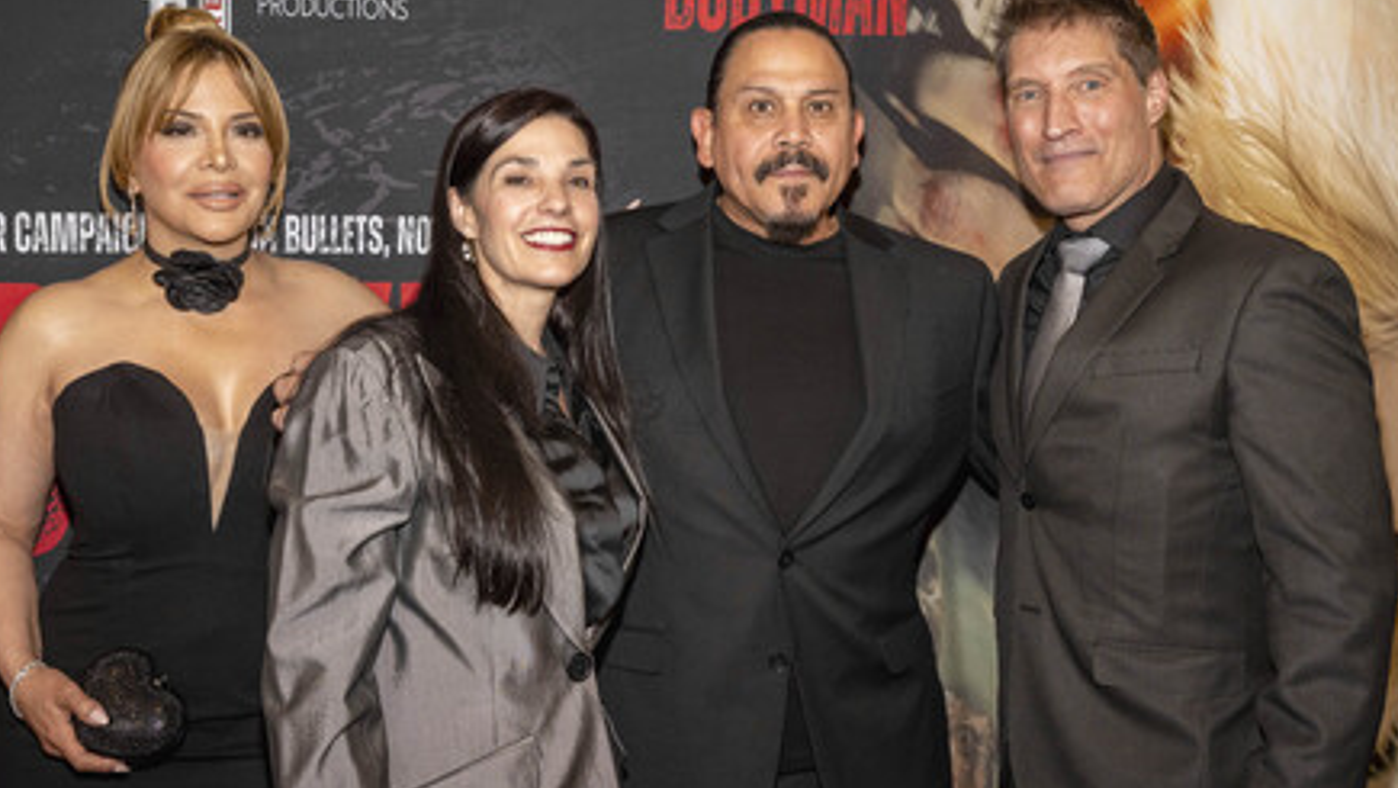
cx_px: 680
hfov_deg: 52.8
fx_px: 1409
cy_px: 405
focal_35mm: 38
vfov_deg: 31.2
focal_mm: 35
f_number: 5.6
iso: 800
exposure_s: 1/200
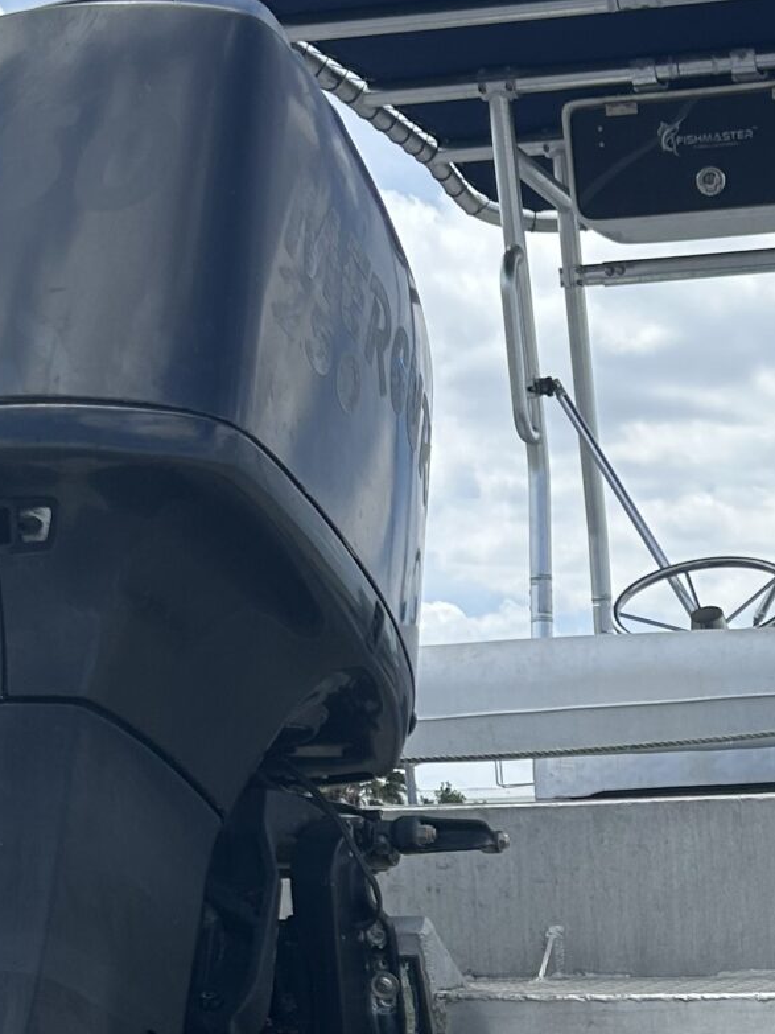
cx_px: 721
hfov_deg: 17.1
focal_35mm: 85
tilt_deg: -2.5
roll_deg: -0.1
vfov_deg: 22.2
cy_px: 1013
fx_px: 2538
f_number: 1.5
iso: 50
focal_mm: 5.7
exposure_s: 1/5076
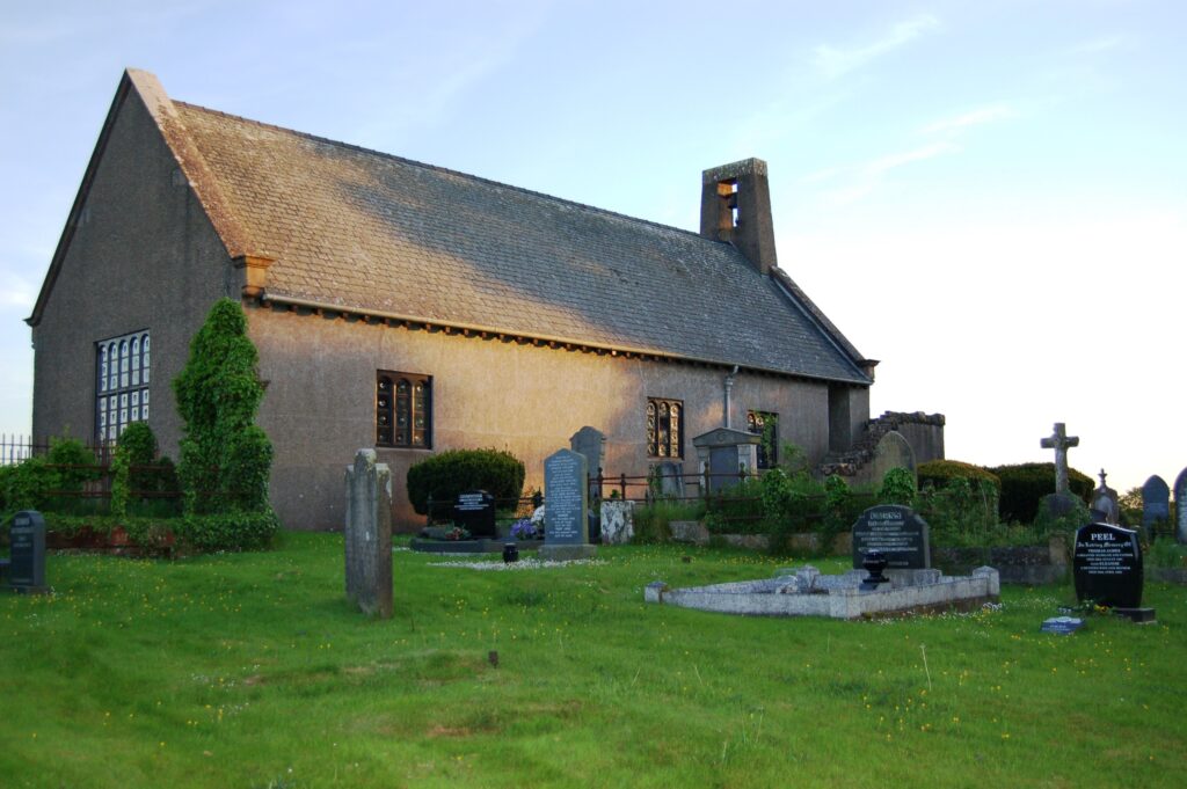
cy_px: 394
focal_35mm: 39
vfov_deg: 34.2
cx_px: 594
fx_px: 1285
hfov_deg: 49.6
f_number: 4
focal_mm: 26
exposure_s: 1/400
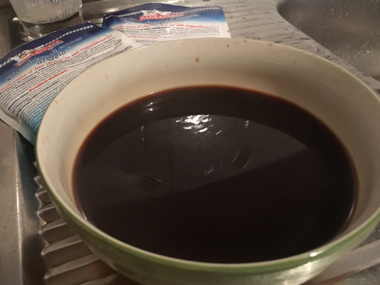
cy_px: 147
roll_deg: +1.2
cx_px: 183
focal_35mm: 33
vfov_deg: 42.9
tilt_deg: -40.5
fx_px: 362
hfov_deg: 55.3
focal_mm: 4.15
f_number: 2.2
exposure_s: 1/17
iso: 400
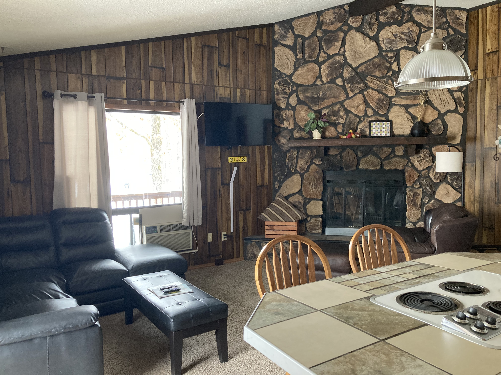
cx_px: 250
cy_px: 188
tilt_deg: -3.2
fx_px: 405
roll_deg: +0.5
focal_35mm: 28
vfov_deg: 49.7
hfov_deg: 63.4
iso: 250
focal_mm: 3.99
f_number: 1.8
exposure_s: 1/60
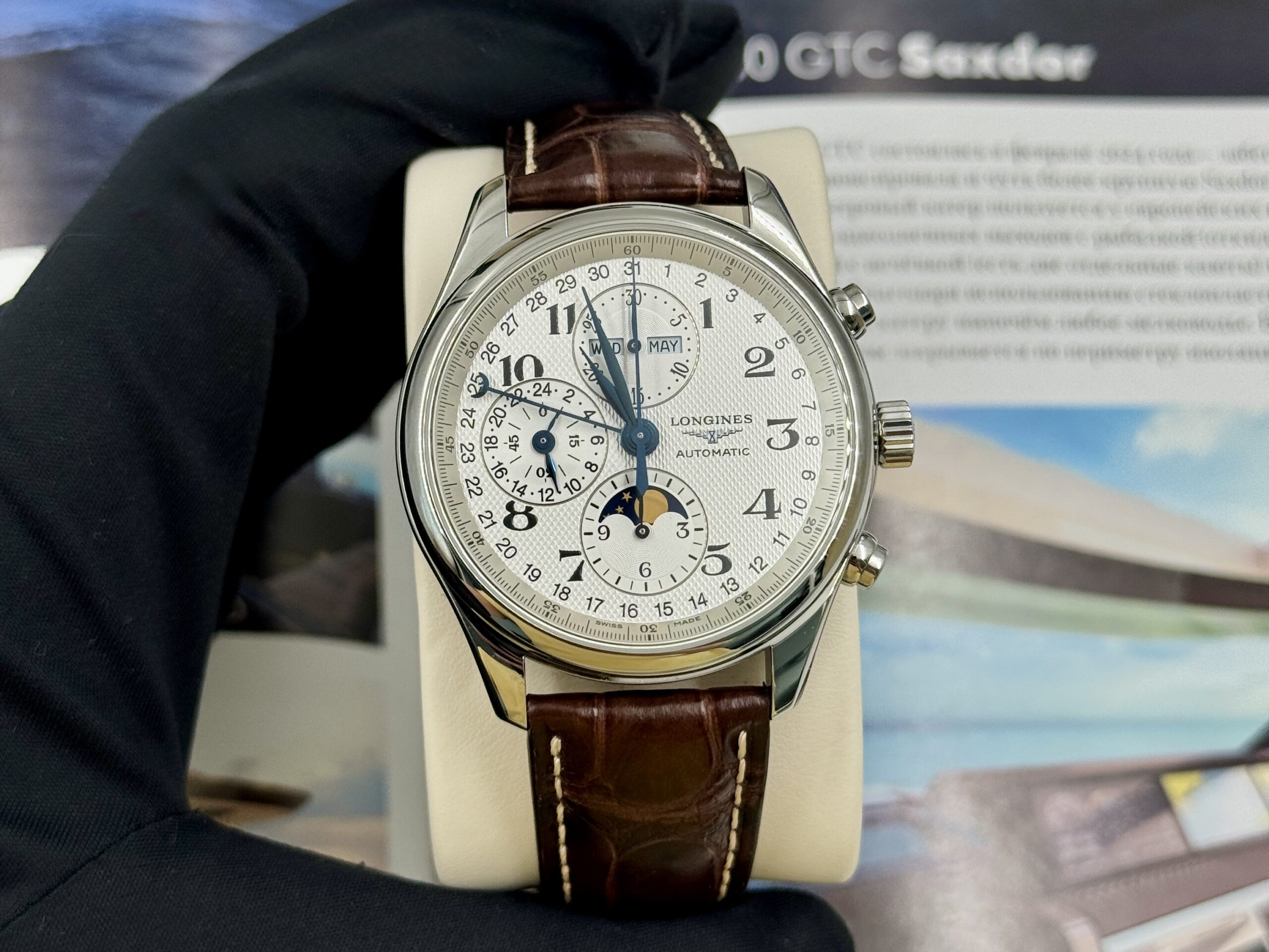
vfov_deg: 30.3
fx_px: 1760
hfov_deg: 39.7
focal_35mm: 48
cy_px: 476
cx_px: 634
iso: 64
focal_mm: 6.76
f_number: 1.78
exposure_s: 1/362
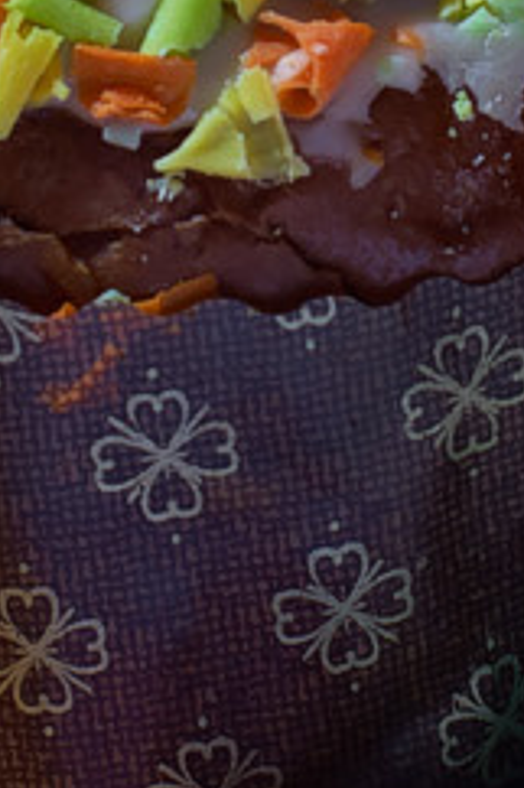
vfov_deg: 8.2
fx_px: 5444
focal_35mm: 249
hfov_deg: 5.5
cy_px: 62
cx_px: 262
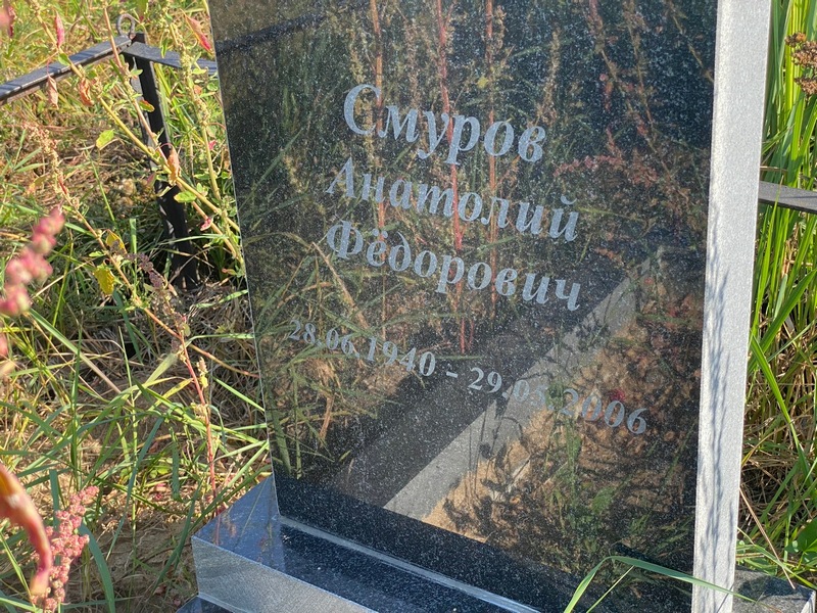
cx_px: 408
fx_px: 1227
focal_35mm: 52
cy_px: 306
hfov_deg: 36.8
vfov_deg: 28.0
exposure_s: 1/329
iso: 20
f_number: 2
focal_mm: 6
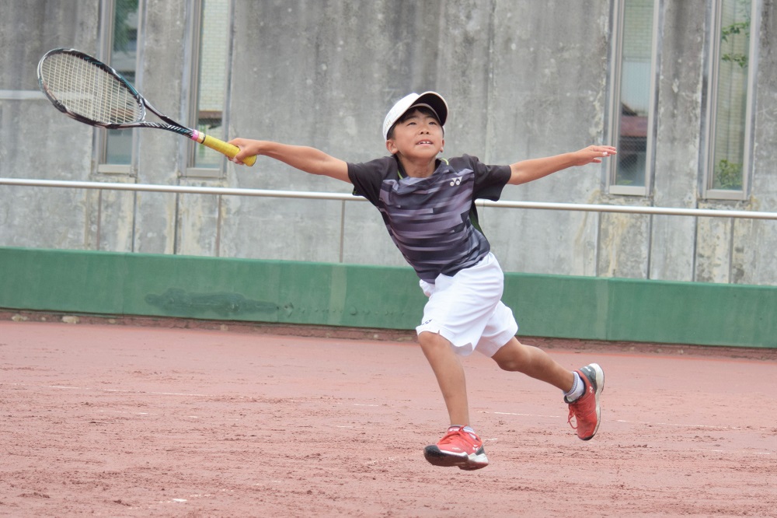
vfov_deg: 13.4
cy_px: 259
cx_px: 388
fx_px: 2201
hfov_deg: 20.0
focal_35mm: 102
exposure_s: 1/1600
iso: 500
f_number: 4.5
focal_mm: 68
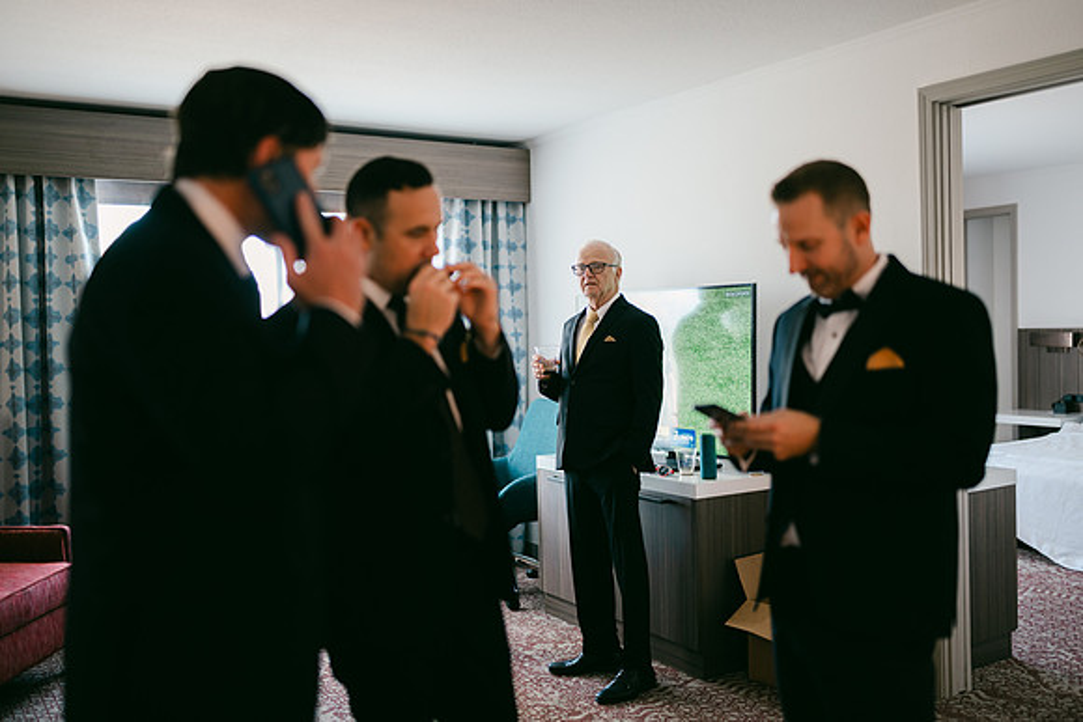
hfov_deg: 54.4
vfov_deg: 37.9
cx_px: 542
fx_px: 1053
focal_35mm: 35
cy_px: 361
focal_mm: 35
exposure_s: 1/125
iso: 400
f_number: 1.2
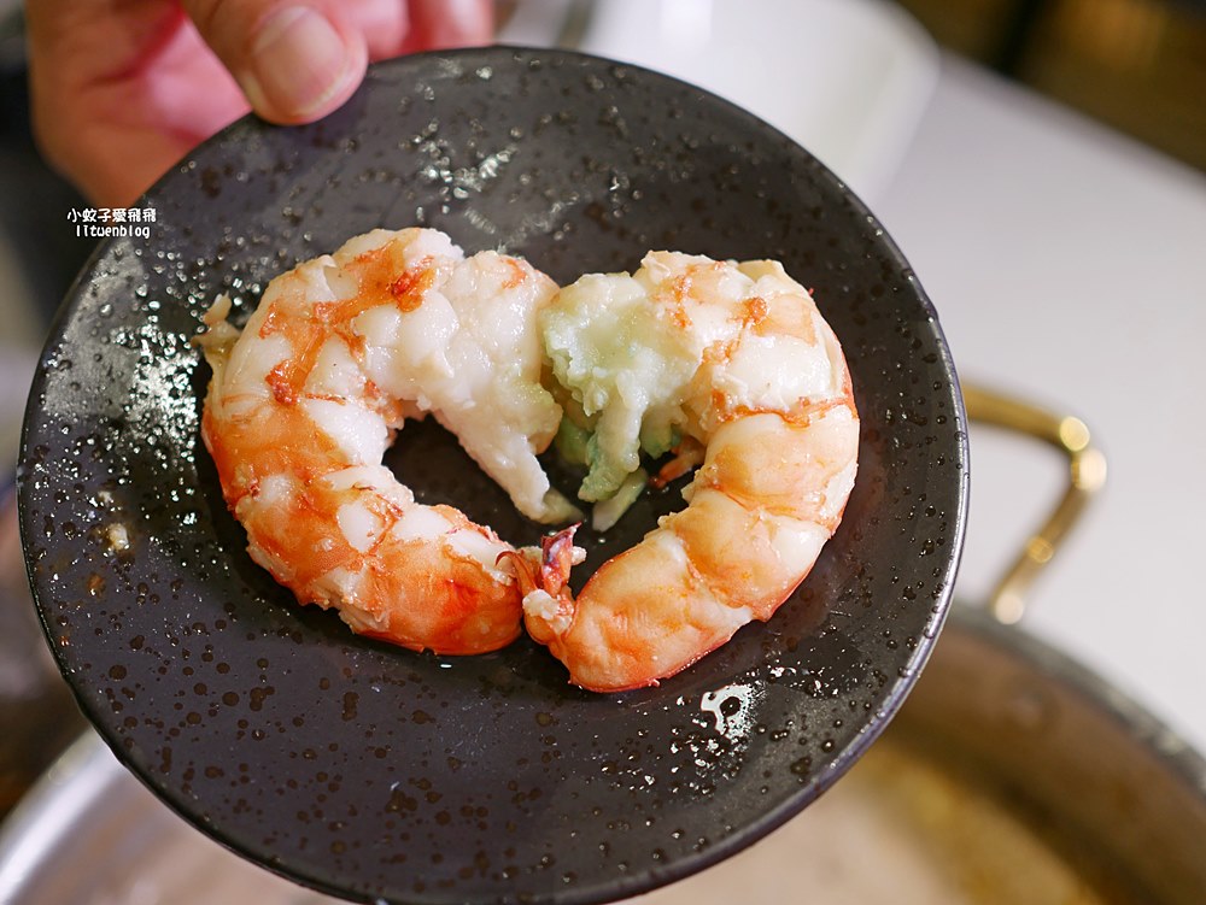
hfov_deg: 38.2
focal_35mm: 50
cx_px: 603
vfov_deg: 29.1
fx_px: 1743
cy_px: 452
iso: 200
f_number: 1.8
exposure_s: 1/60
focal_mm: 25
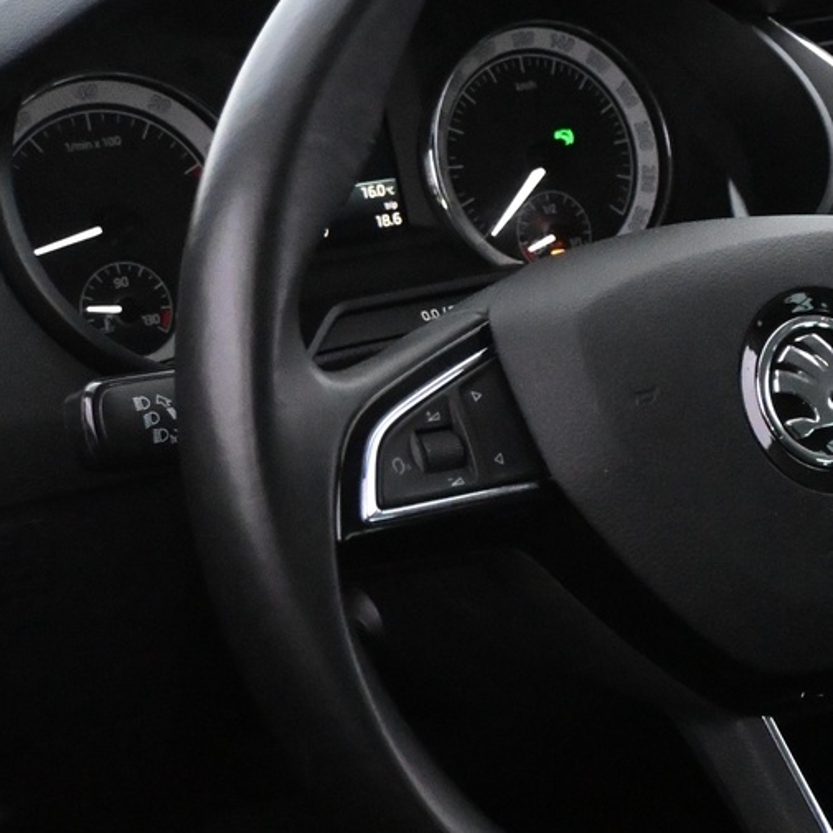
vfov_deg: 18.9
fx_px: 2506
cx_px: 731
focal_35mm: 92
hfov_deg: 18.6
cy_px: 353
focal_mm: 22.5
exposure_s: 1/60
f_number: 4
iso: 7200
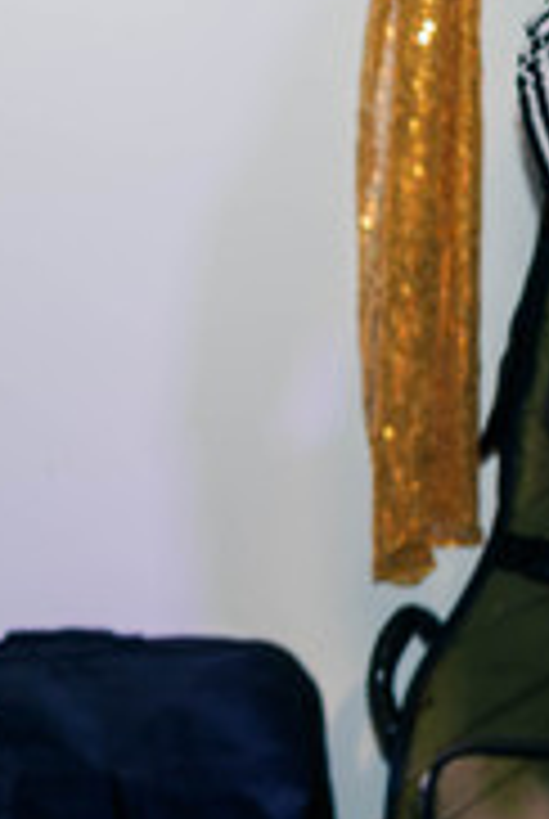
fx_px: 3122
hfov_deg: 9.5
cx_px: -454
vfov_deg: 14.9
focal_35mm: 137
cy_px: 187
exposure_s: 1/200
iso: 640
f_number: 2.8
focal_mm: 50
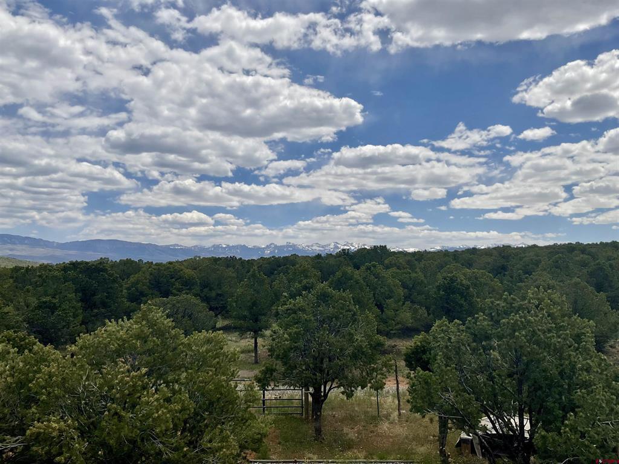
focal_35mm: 29
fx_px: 519
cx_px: 310
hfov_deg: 61.7
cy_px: 232
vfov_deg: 48.2
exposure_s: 1/4065
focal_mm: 3
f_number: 1.8
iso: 20
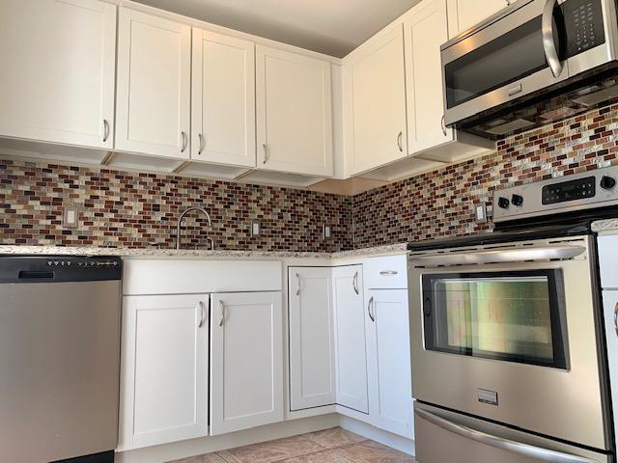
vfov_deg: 53.1
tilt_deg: +6.0
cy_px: 232
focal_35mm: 26
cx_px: 309
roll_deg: +1.4
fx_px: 464
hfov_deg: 67.3
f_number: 1.8
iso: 25
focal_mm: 4.25
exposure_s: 1/144
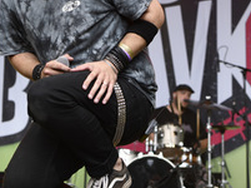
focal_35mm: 108
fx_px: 782
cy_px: 36
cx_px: 145
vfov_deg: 13.6
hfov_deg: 18.2
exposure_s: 1/800
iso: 800
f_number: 3.5
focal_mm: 50
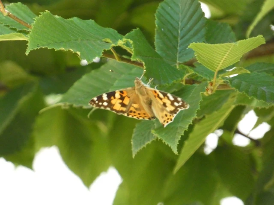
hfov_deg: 2.6
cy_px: 102
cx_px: 137
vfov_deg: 2.0
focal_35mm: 757
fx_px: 5992
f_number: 5.6
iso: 1250
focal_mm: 135.6
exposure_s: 1/100
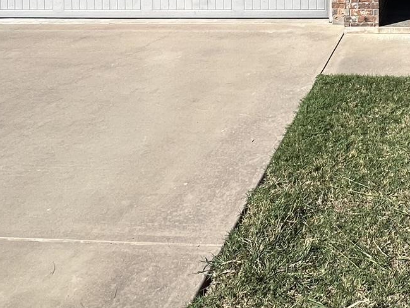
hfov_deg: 41.2
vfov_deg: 29.7
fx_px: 486
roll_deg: -0.1
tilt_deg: -1.8
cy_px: -69
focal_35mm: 41
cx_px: 388
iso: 32
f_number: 1.8
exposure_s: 1/1325
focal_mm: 1.57
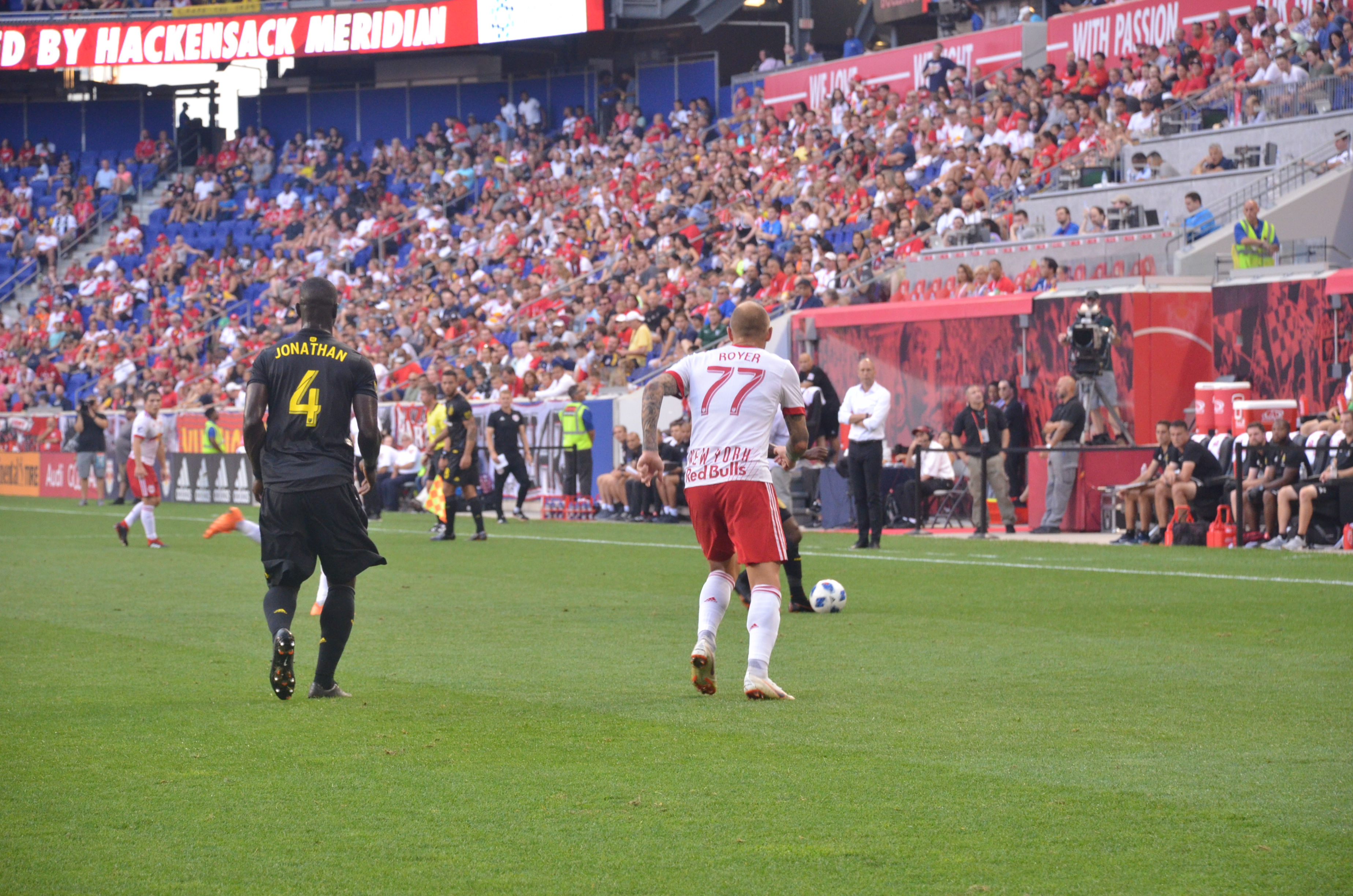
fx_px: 5345
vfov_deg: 9.6
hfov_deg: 14.4
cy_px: 448
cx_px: 676
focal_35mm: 142
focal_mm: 95
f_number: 5.6
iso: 1600
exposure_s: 1/250
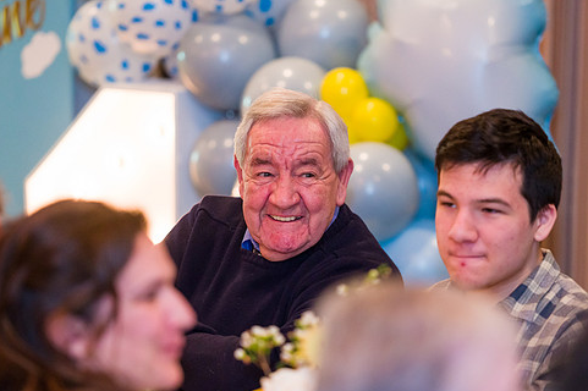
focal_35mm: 211
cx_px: 304
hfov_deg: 9.8
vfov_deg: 6.5
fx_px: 3444
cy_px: 235
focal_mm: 175
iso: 3200
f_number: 3.2
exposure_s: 1/200
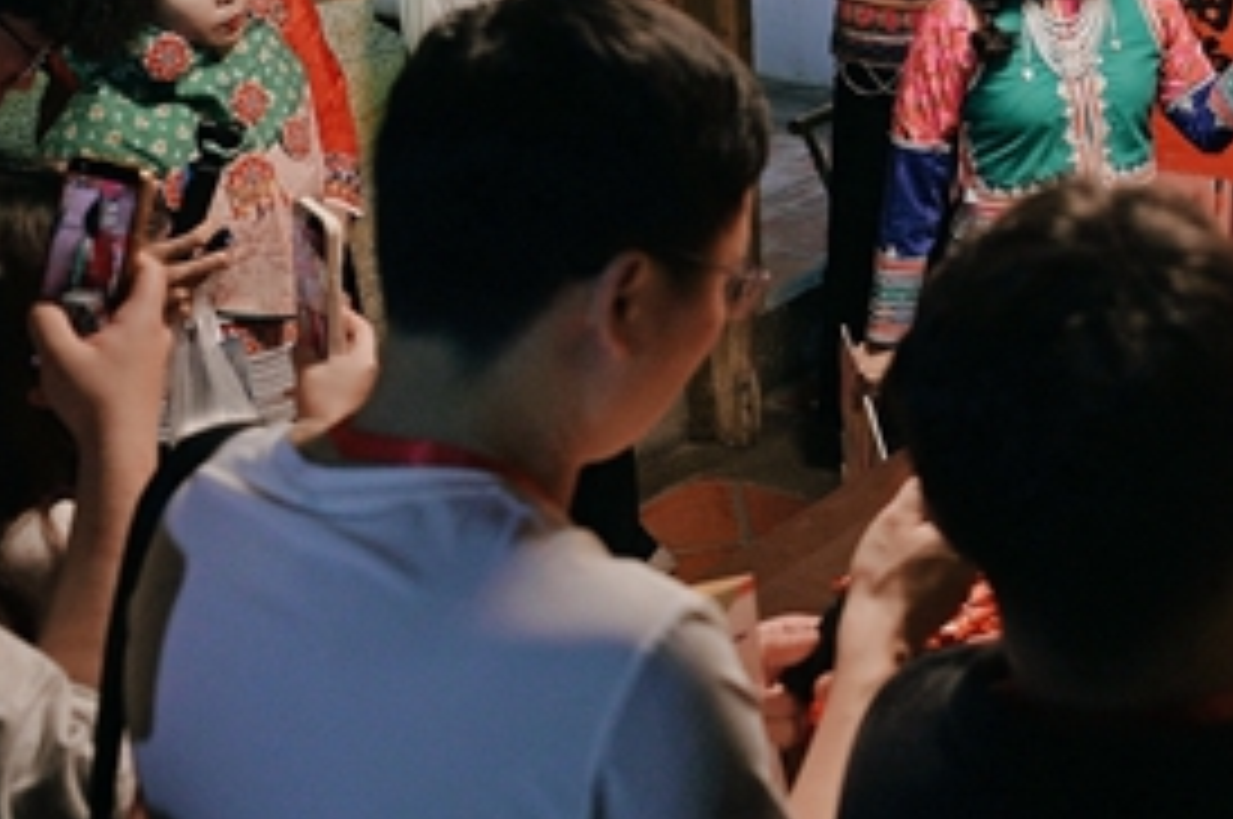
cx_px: 1089
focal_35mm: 57
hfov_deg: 33.4
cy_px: 126
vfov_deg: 23.3
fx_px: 1950
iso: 1600
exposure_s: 1/323
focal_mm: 24
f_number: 2.8
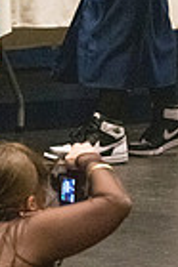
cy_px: -114
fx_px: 3754
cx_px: 43
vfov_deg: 4.1
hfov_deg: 2.7
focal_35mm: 505
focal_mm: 105
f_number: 3.2
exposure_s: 1/400
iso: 10000
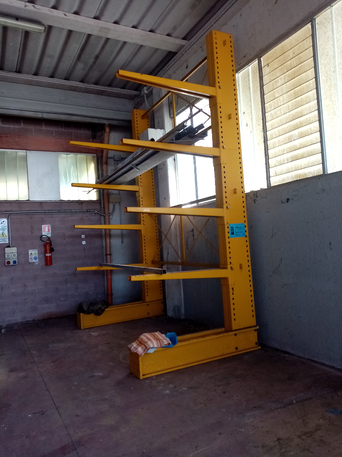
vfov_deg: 67.3
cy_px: 228
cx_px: 171
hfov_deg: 53.1
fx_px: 343
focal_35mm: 26
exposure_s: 1/33.3
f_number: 1.8
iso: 174
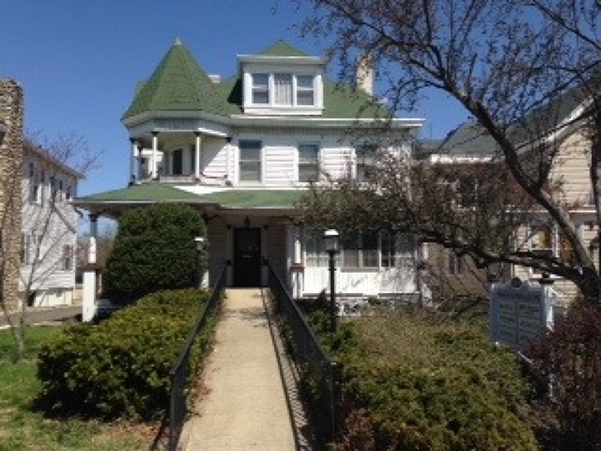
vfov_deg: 42.9
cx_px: 300
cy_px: 226
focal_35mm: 33
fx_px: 573
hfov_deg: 55.4
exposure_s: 1/1869
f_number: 2.4
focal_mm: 4.12
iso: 50
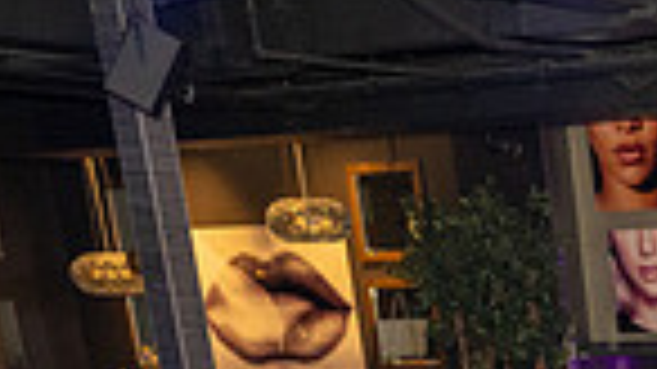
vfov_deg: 10.6
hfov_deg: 18.0
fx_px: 1741
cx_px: 1107
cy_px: 848
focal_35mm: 100
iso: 1000
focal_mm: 24
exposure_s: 1/125
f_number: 3.5
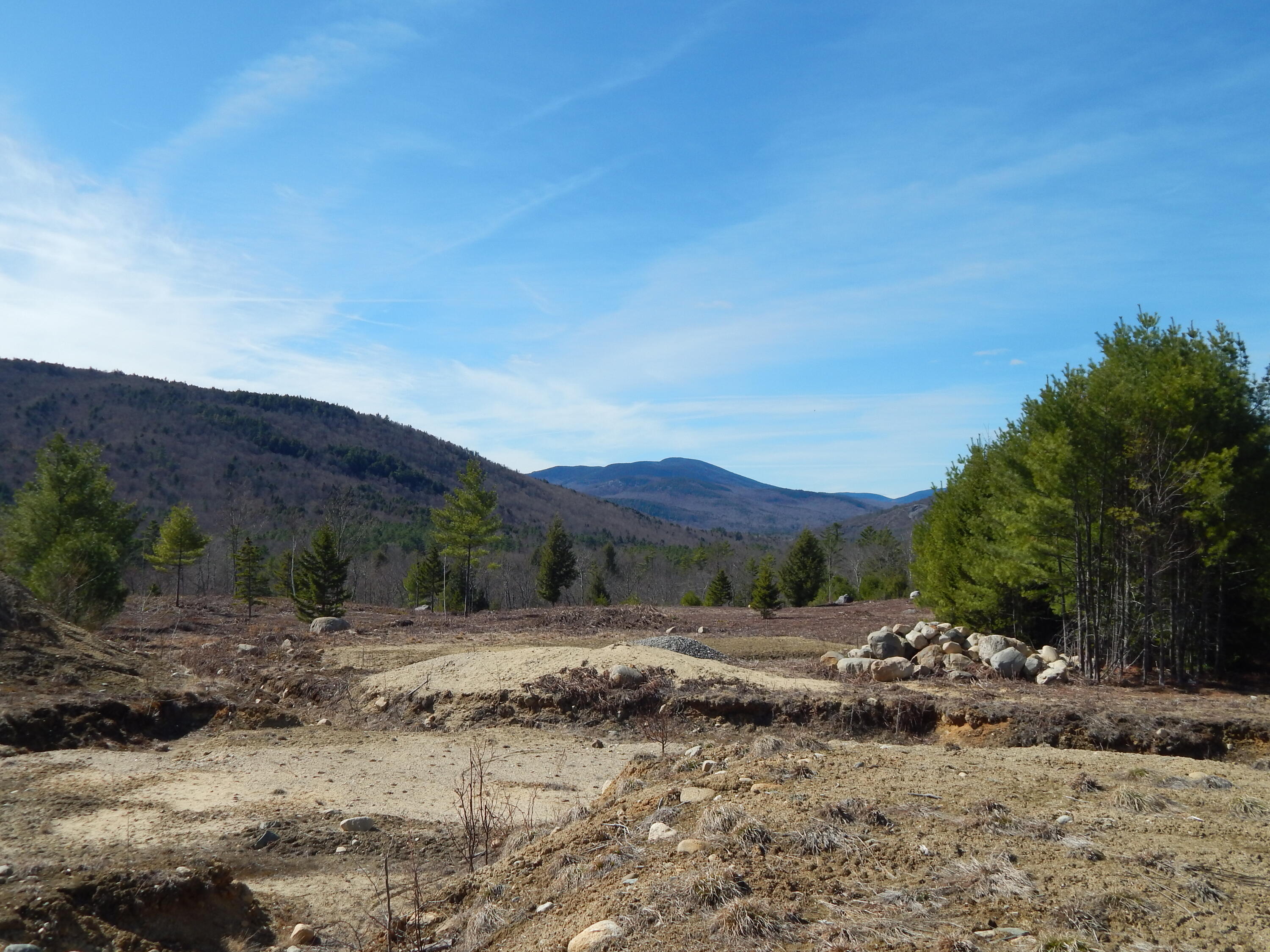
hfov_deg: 58.4
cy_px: 476
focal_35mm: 31
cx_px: 635
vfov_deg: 45.4
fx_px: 1137
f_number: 6.5
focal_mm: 5.6
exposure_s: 1/500
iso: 125
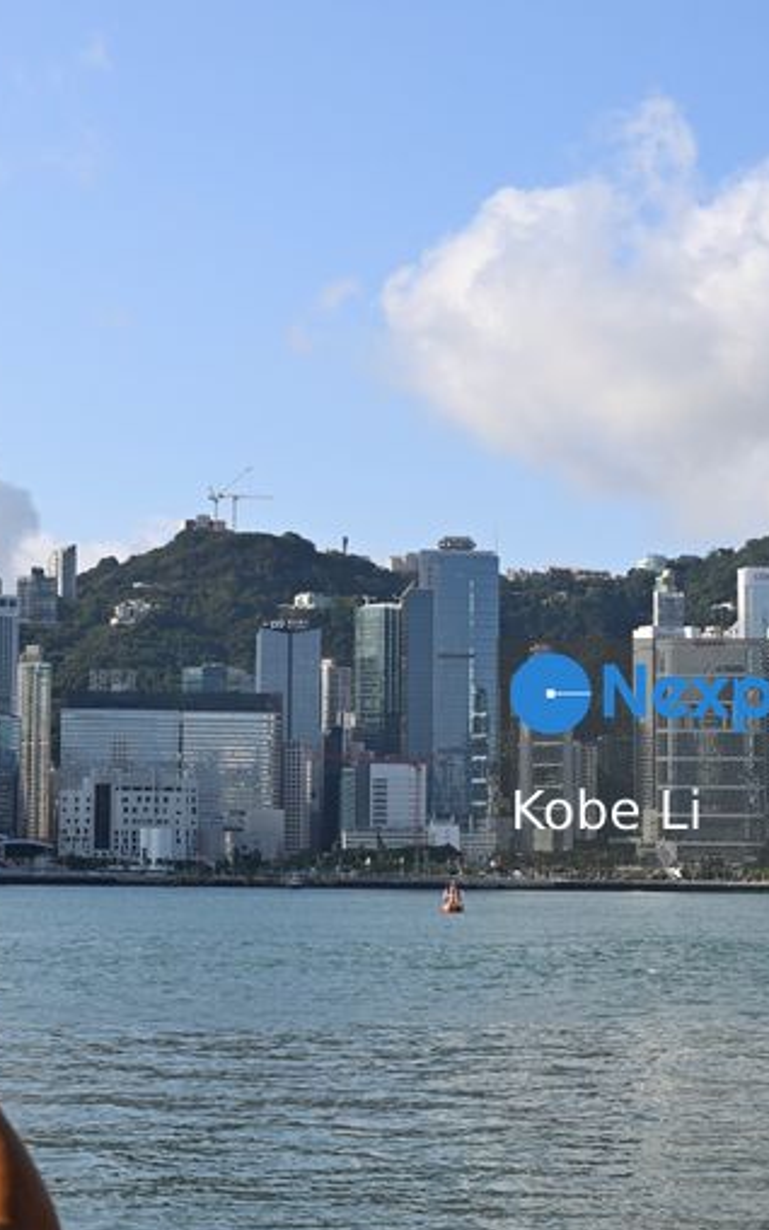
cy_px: 610
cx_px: 273
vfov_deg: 26.5
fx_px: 2616
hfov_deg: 16.7
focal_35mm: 78
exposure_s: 1/500
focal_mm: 38
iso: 180
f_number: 7.1
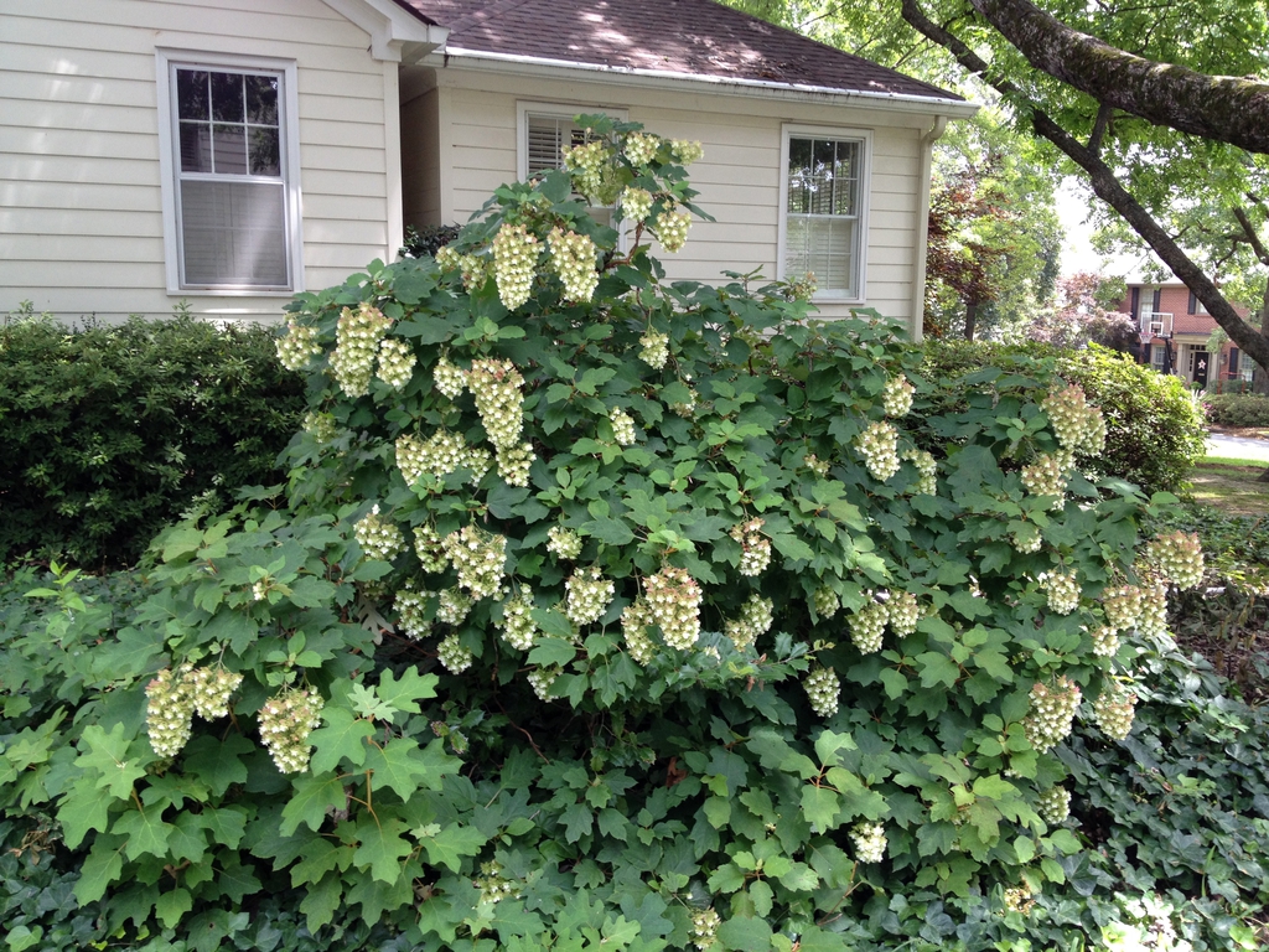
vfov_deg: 40.7
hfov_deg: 52.6
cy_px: 476
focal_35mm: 35
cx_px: 634
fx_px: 1283
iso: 50
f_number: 2.4
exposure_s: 1/120
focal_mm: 4.28
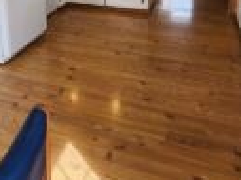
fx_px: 285
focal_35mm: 41
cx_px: 72
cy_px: -25
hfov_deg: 44.8
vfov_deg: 30.8
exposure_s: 1/178
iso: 50
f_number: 2.2
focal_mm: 2.2
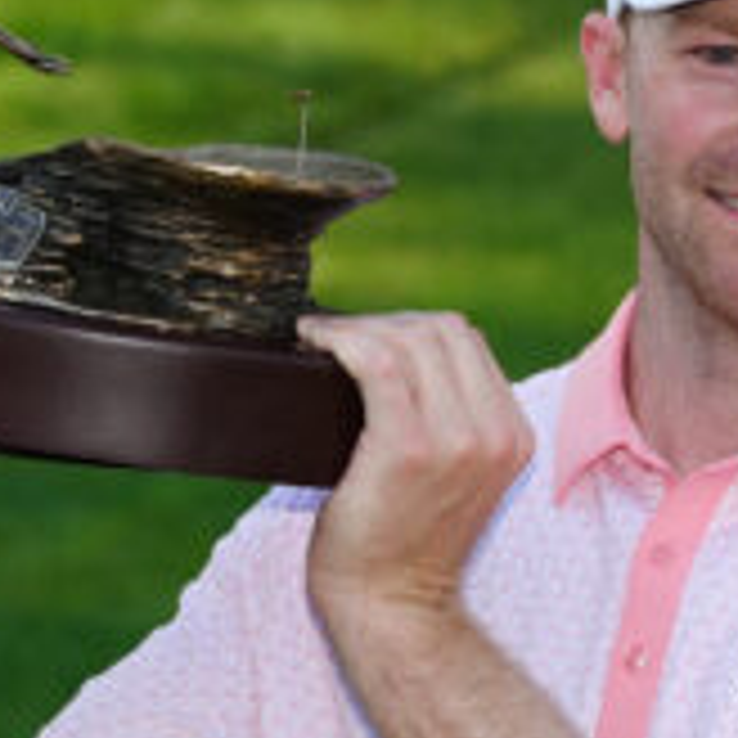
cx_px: 657
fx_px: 10468
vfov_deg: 4.0
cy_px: 414
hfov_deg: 4.0
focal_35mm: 434
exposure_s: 1/500
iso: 400
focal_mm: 109
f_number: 5.6
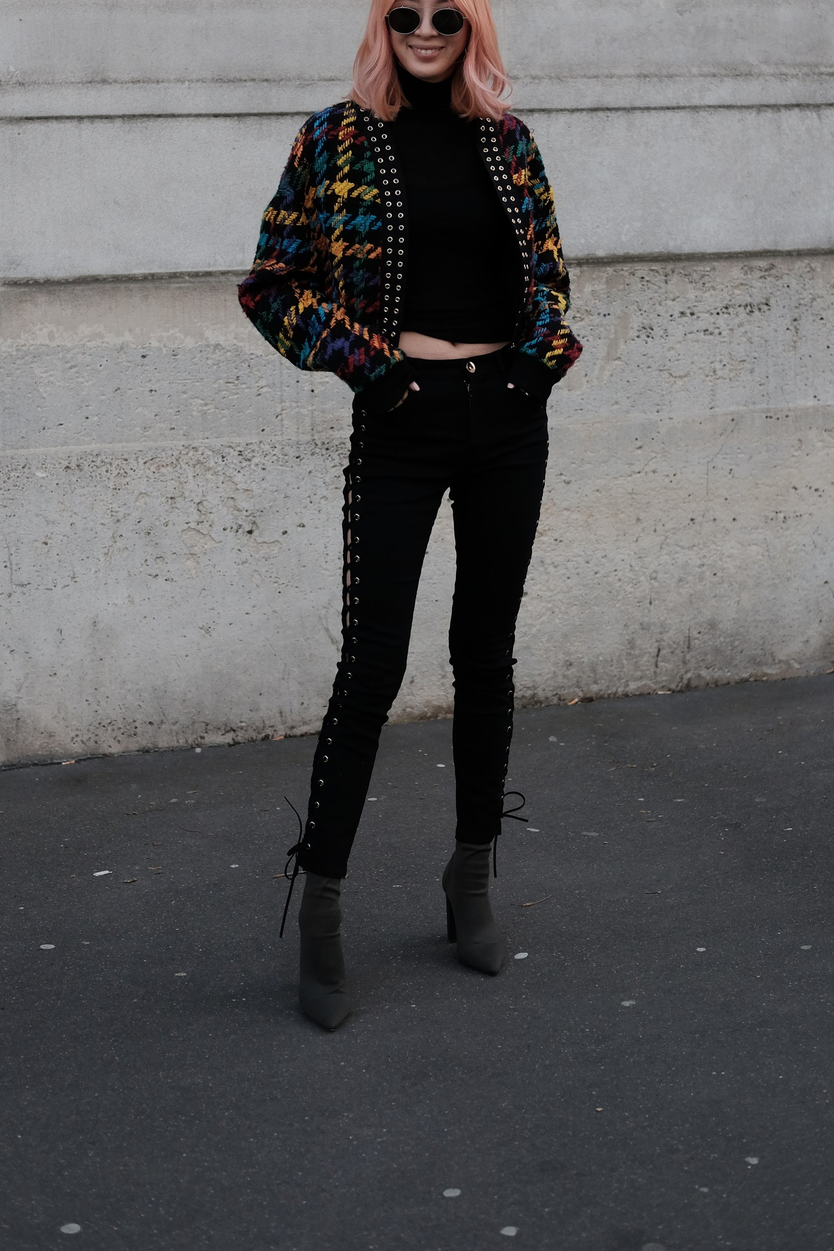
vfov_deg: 28.7
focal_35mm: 70
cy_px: 461
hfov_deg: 19.5
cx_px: 443
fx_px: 2432
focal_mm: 35
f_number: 2
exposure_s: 1/4000
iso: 800
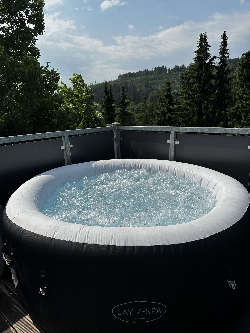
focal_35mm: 24
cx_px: 125
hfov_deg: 56.8
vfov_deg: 71.6
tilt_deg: -14.7
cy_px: 166
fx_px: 231
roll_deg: +1.8
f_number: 1.78
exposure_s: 1/10753
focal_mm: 6.86
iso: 80
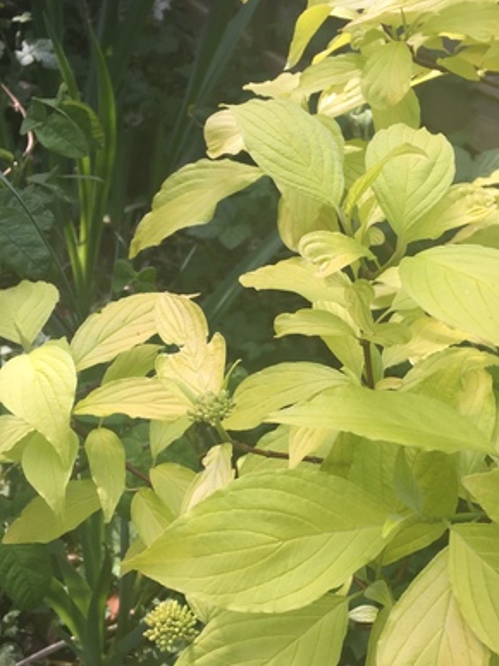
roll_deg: -7.2
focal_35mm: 45
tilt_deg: -43.4
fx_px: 865
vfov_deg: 41.8
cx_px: 353
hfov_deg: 31.8
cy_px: 410
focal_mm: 4.15
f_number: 2.2
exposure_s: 1/271
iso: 32
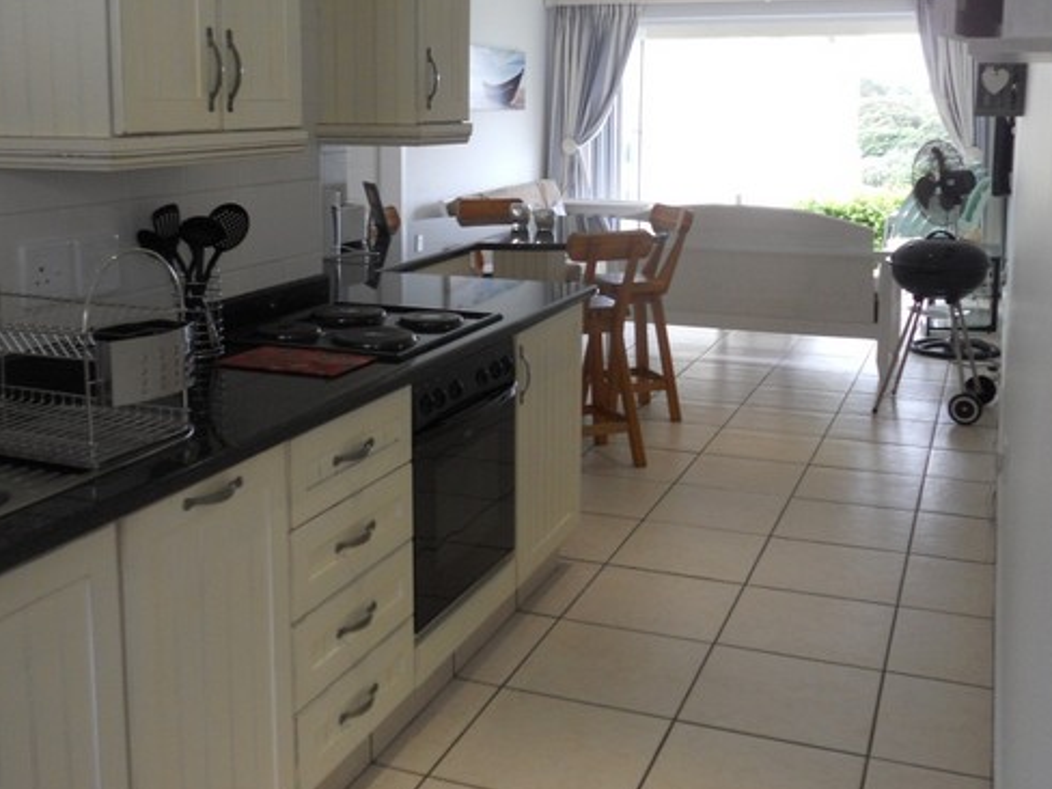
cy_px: 287
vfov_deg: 34.1
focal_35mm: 42
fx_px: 1276
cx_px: 498
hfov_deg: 44.8
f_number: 3.5
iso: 100
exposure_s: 1/30
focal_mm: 5.8
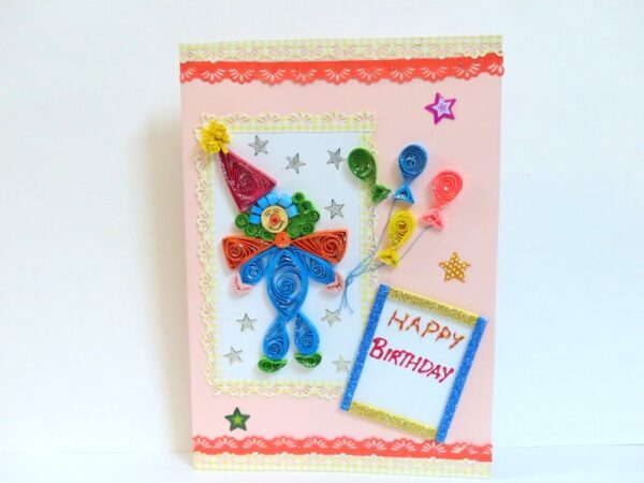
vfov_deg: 30.9
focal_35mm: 47
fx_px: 874
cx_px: 322
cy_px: 242
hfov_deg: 40.4
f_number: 2.8
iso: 400
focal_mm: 8.4
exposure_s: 1/25
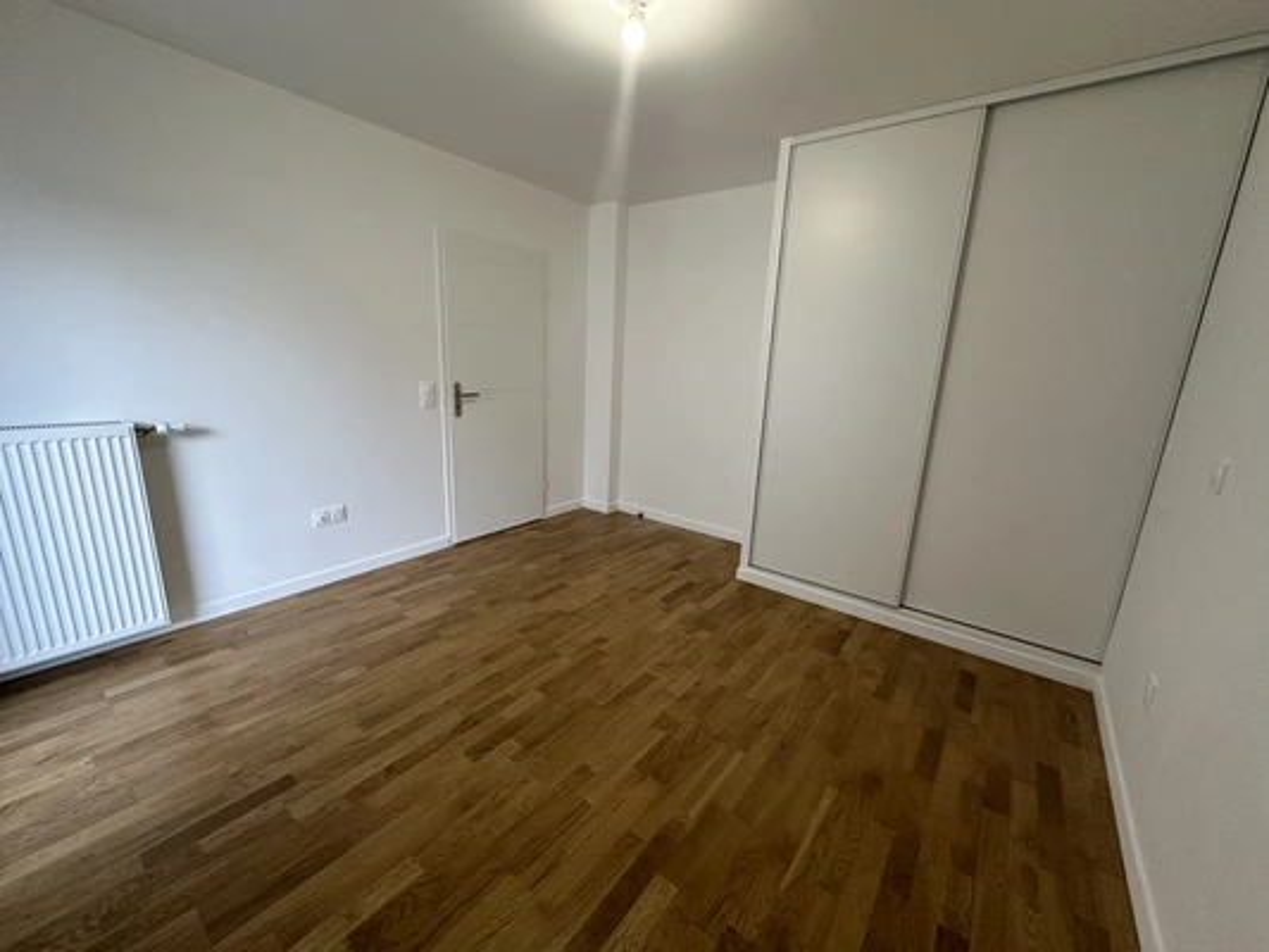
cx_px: 634
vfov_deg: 85.7
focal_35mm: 14
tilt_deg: -12.9
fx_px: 513
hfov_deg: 102.1
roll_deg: -2.8
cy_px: 476
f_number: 2.2
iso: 250
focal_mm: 2.22
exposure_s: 1/99
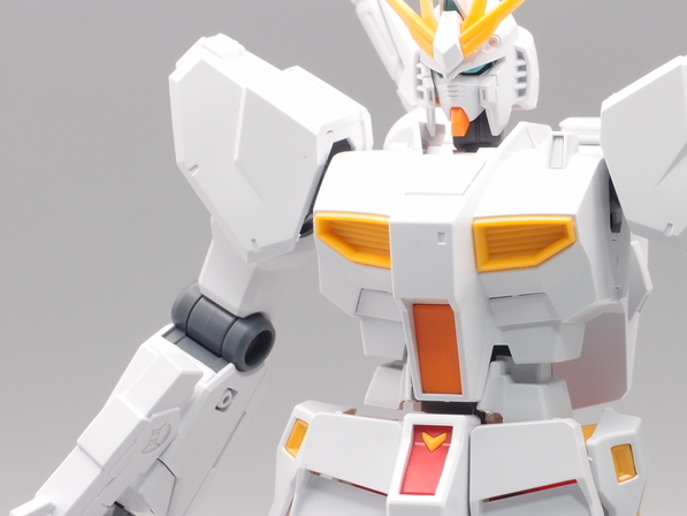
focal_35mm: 150
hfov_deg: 13.1
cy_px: 261
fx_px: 2978
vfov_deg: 9.9
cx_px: 451
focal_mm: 24
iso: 100
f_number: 8
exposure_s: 1/5
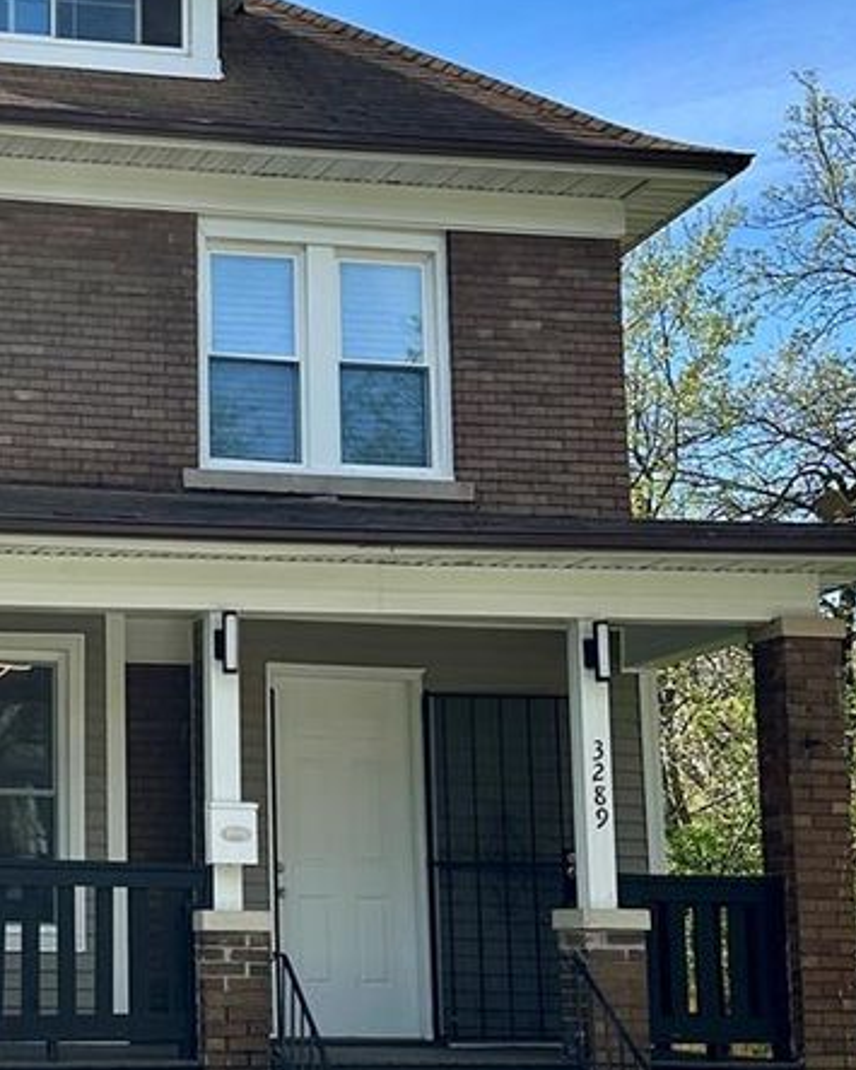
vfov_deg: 26.4
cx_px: -43
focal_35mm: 72
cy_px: 647
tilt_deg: +9.3
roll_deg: -1.3
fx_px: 2281
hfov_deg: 20.4
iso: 80
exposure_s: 1/2660
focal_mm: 6.86
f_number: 1.78
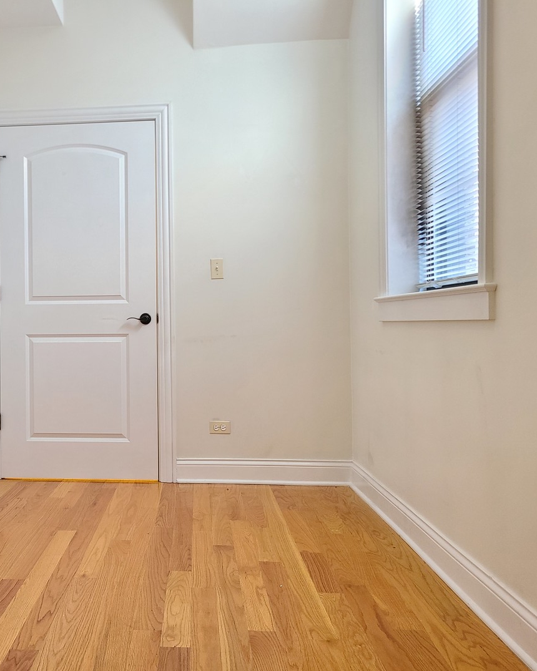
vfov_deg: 52.8
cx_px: 123
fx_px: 675
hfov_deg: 41.8
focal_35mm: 34
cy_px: 335
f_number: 1.8
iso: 400
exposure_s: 1/40
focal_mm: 5.4
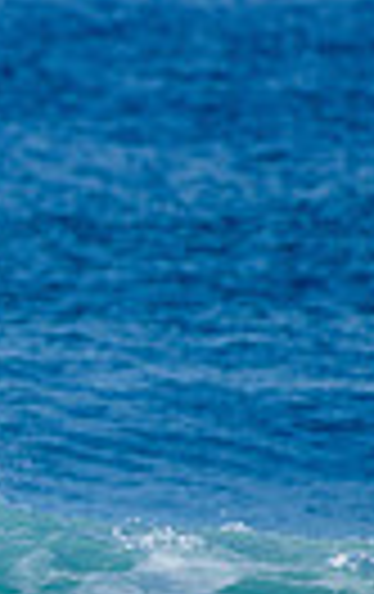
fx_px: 36356
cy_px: 560
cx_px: -563
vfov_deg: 0.9
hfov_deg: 0.6
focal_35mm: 2239
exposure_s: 1/1600
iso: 160
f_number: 5.6
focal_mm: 500
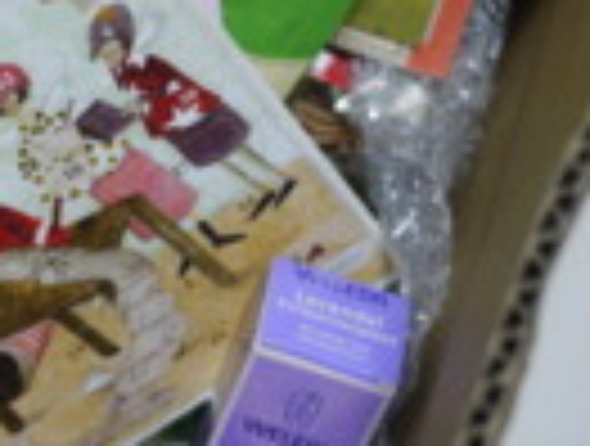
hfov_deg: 14.1
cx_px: -50
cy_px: 180
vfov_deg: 10.9
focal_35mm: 137
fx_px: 2341
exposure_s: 1/50
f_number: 1.7
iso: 100
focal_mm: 20
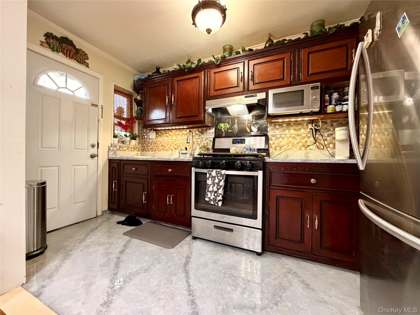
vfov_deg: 85.7
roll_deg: -0.7
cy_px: 158
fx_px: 170
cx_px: 210
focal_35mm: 14
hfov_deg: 102.1
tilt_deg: +3.3
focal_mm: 2.22
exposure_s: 1/60
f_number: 2.2
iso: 640
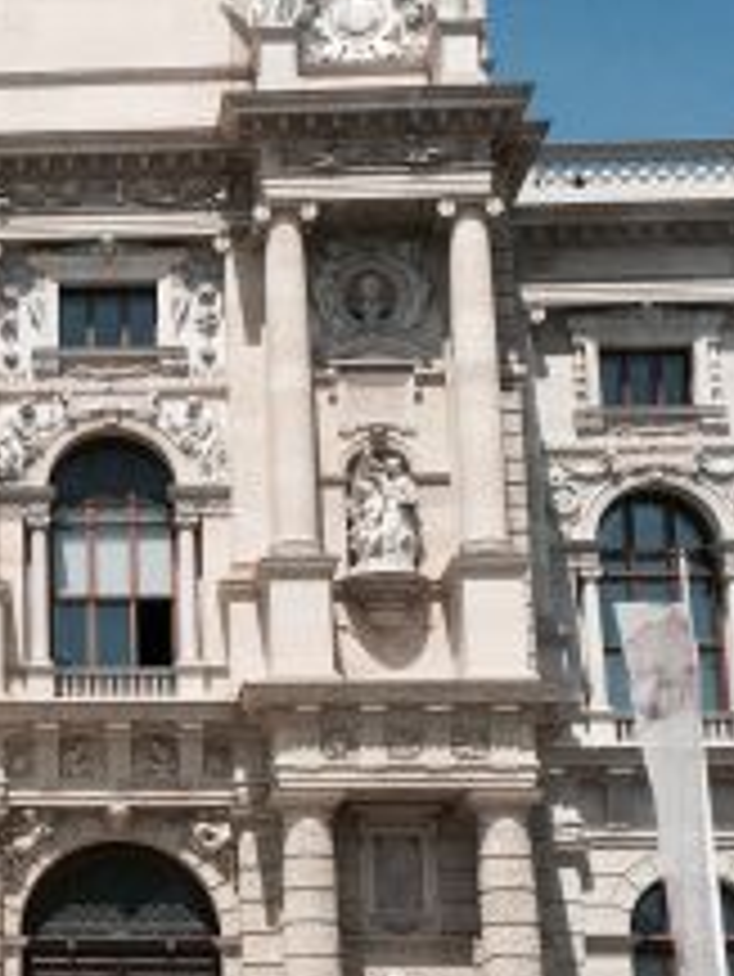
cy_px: 560
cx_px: -198
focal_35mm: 89
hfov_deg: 15.8
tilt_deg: +16.2
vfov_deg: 22.0
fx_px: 2514
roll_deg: +0.1
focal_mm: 4.15
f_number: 2.2
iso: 32
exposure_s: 1/2825
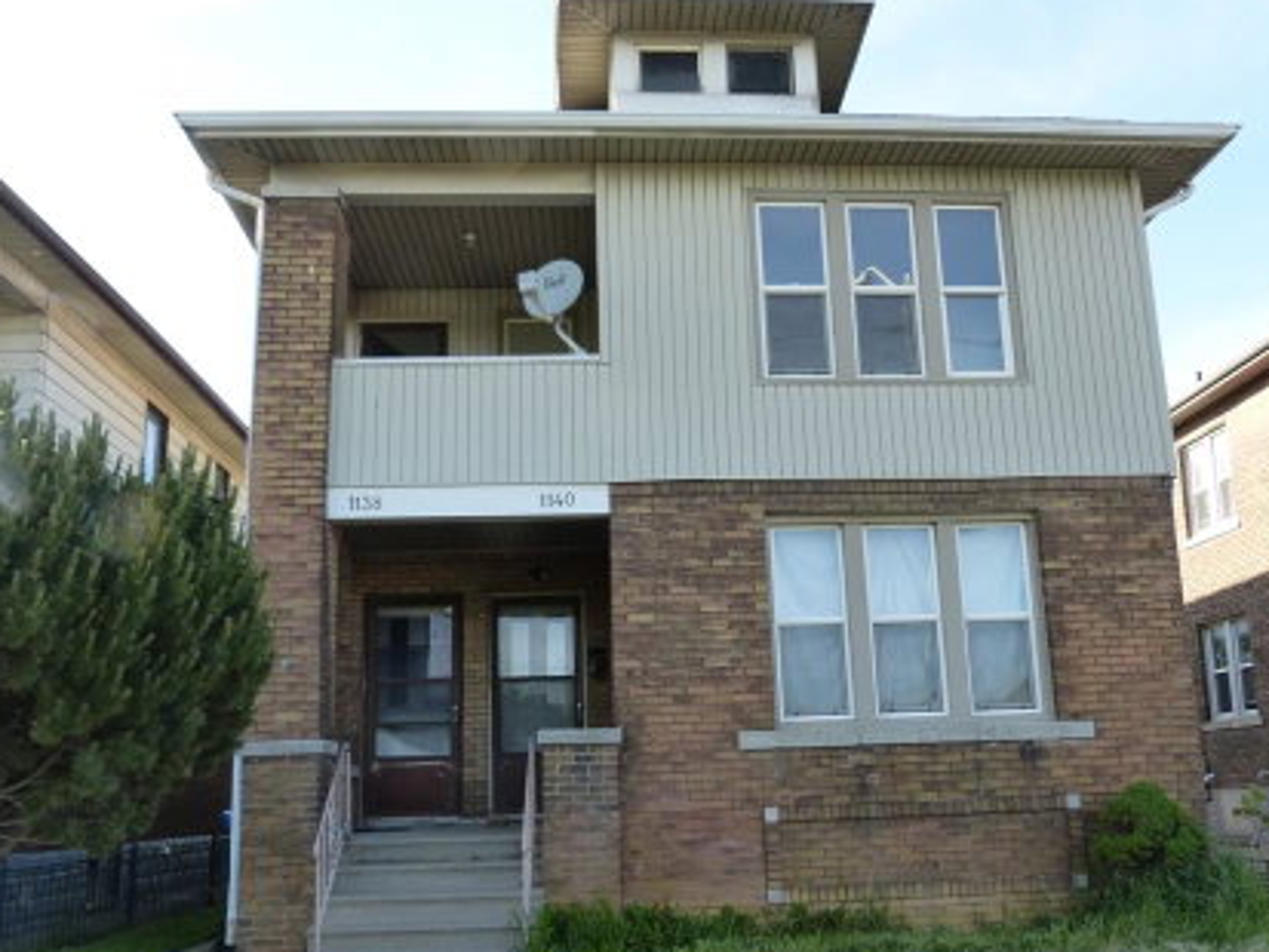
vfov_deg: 45.3
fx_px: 1137
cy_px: 556
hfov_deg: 58.3
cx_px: 676
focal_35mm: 31
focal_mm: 4.5
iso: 160
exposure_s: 1/200
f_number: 4
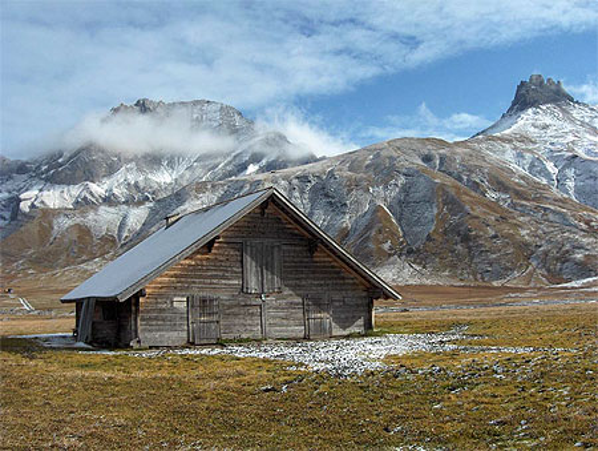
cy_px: 226
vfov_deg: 36.9
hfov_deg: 47.8
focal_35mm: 39
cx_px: 299
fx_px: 675
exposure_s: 1/1235
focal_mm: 8
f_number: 4.8
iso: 100
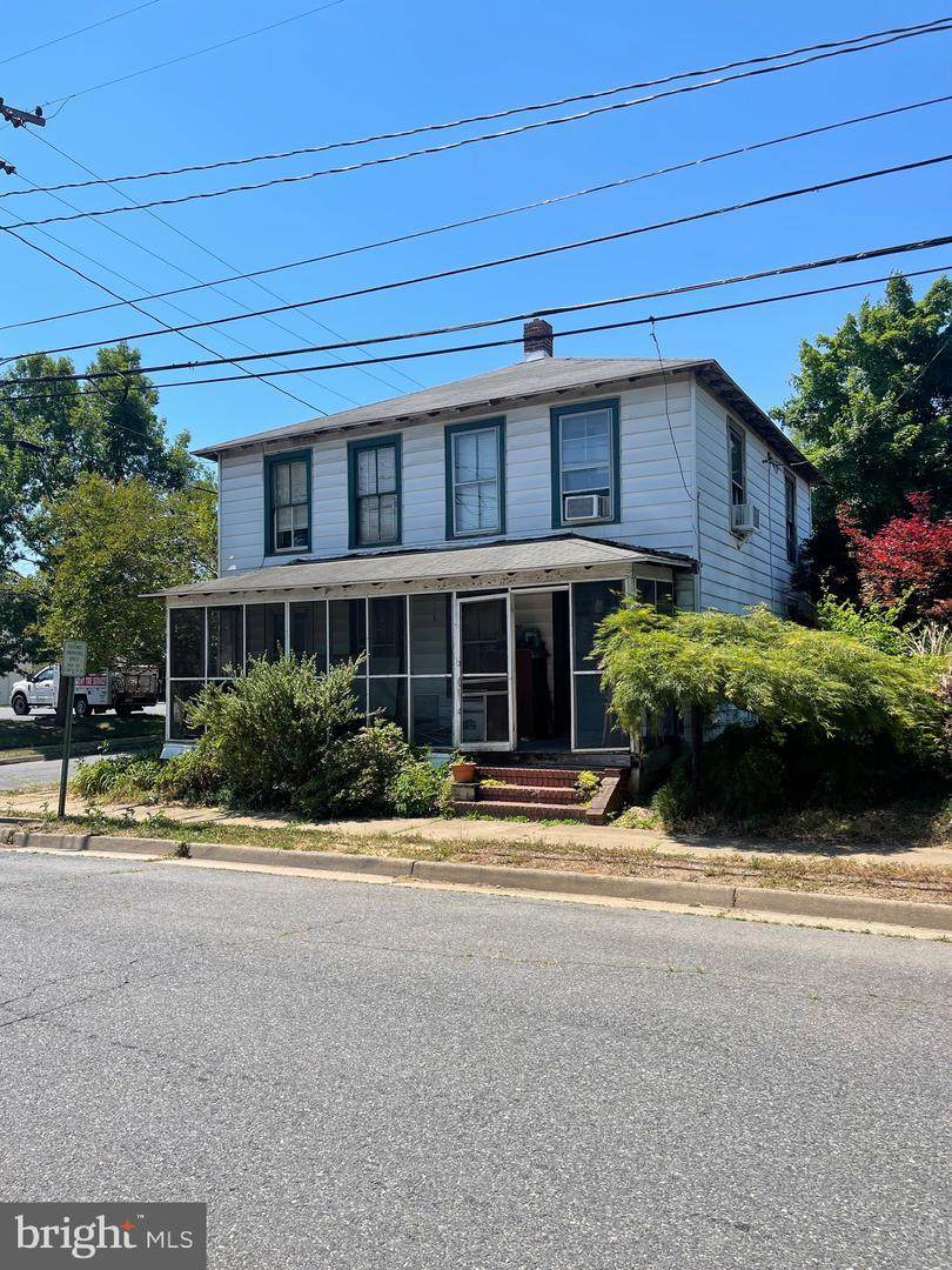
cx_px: 476
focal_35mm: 25
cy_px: 635
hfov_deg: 54.9
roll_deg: +1.0
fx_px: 917
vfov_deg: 69.4
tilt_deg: +3.0
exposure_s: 1/2488
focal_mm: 5.1
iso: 32
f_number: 1.6
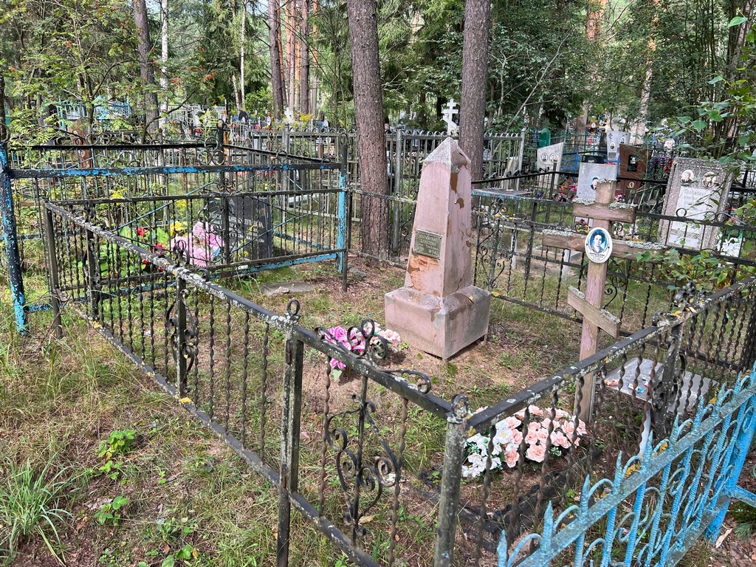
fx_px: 568
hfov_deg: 67.3
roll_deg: -3.5
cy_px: 284
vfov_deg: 53.1
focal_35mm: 26
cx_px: 378
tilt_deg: -20.7
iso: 40
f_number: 1.5
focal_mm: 5.7
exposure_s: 1/256
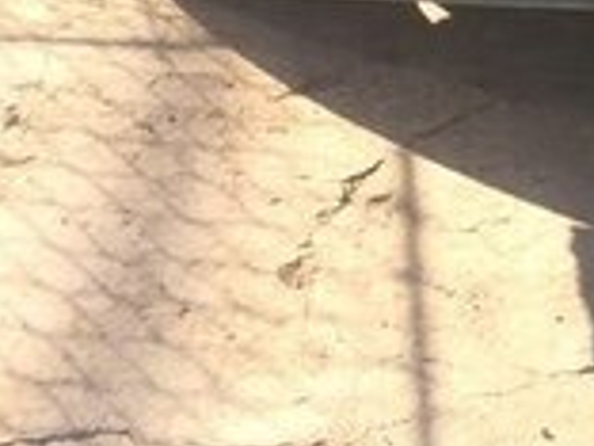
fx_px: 2111
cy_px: -406
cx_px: 796
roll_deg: -1.5
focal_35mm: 123
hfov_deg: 15.2
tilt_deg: -10.9
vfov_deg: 11.1
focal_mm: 4.15
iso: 32
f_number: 2.2
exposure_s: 1/477
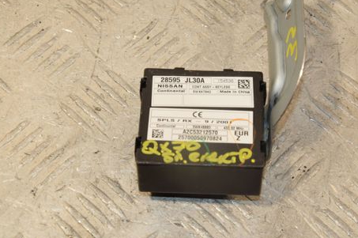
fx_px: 1053
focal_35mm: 106
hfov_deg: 19.3
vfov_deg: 12.9
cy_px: 75
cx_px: 209
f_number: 9
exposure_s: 1/200
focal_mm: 50
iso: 800
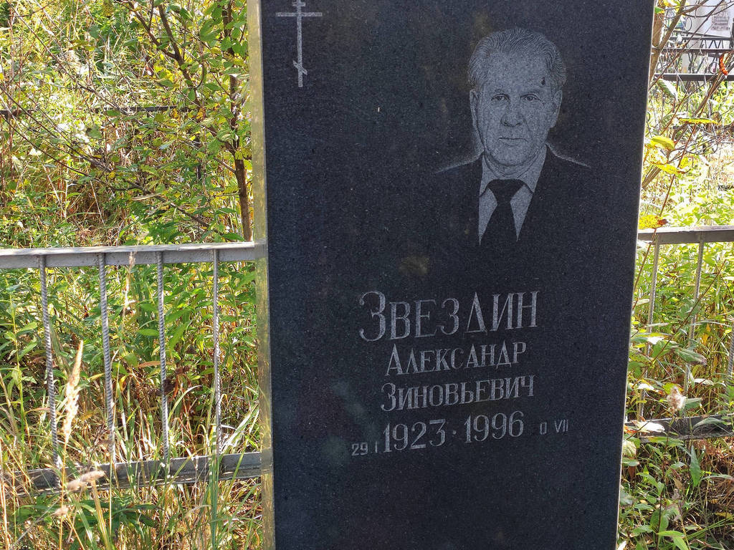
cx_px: 367
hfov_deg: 69.4
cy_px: 275
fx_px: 530
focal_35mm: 25
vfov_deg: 54.9
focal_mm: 4.7
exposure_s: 1/100
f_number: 1.79
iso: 77
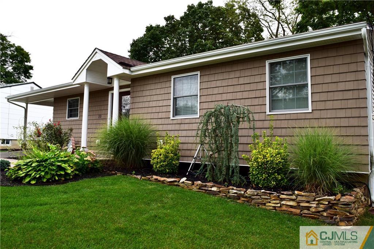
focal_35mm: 27
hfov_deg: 67.4
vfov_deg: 47.9
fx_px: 280
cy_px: 124
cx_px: 187
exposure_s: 1/320
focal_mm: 18
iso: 400
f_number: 10
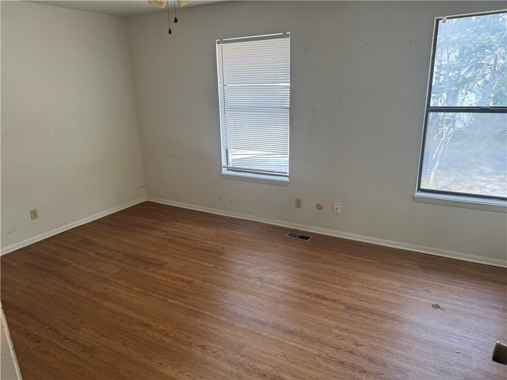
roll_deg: +1.5
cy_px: 190
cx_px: 254
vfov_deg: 56.8
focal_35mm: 24
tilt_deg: -16.3
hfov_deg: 71.6
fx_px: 352
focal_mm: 6.76
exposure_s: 1/120
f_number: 1.78
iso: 125
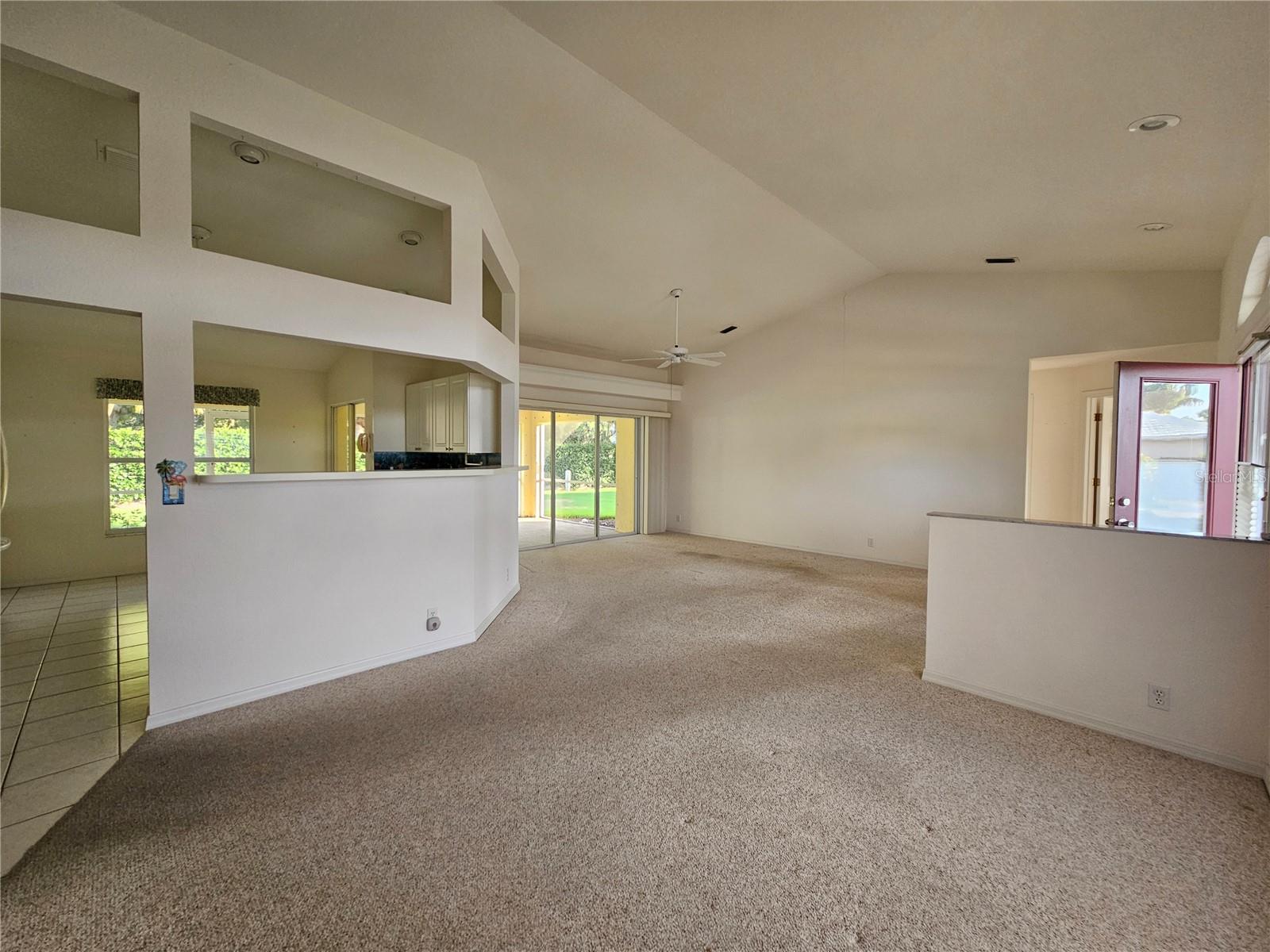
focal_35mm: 13
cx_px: 635
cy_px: 476
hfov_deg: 106.2
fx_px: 477
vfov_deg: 89.9
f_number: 2.2
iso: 160
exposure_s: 1/60
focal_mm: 2.2
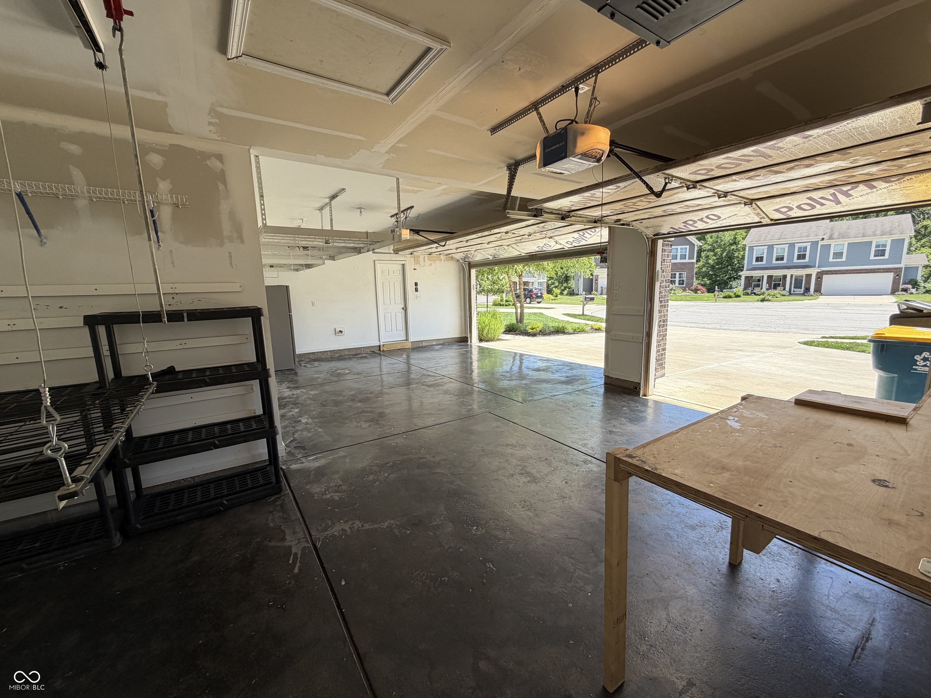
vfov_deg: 85.7
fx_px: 377
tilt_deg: -8.8
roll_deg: +1.9
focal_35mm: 14
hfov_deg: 102.1
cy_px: 349
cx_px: 466
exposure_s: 1/365
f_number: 2.2
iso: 50
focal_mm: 2.22
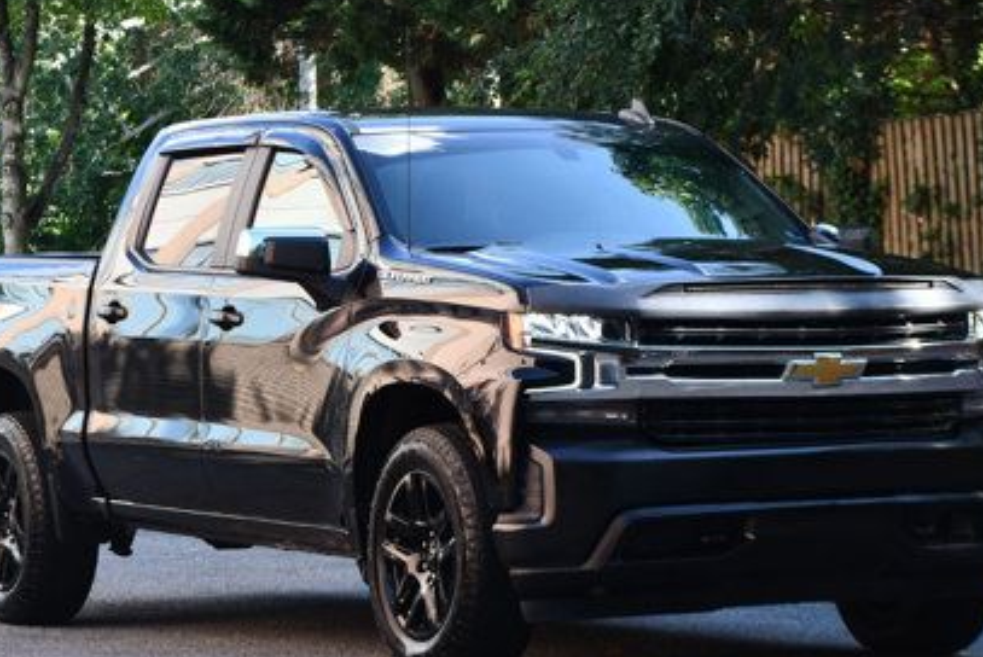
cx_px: 469
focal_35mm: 165
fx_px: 4508
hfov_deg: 12.4
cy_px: 248
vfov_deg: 8.3
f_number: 5.6
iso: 320
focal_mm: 70
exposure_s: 1/250
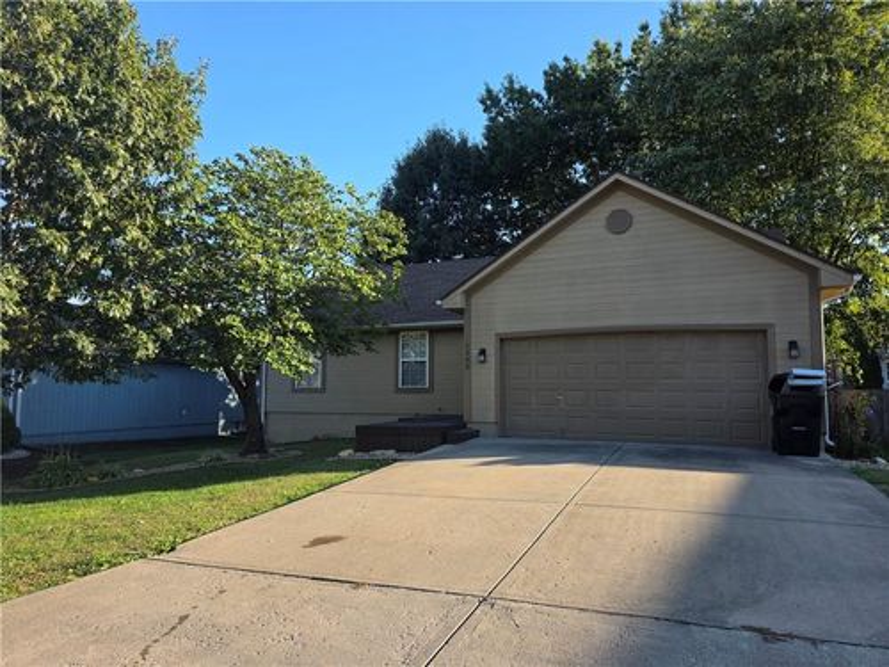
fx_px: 591
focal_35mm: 23
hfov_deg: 73.9
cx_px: 444
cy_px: 334
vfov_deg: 58.9
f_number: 1.7
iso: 80
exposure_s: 1/1387
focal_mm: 6.3
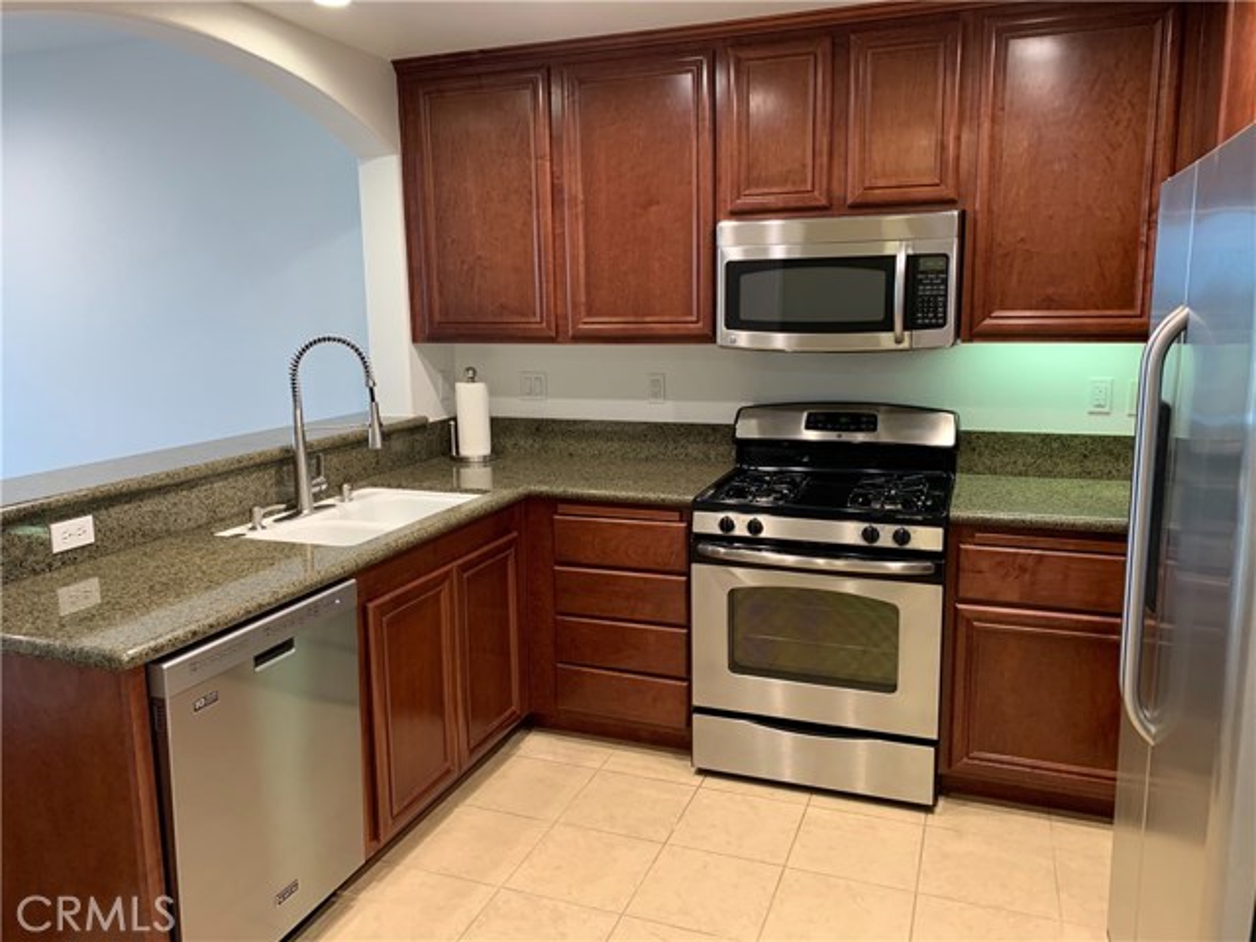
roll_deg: +0.7
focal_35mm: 26
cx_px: 628
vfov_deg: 53.1
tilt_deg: -8.9
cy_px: 471
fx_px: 943
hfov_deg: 67.3
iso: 160
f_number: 1.8
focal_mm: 4.25
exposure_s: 1/60
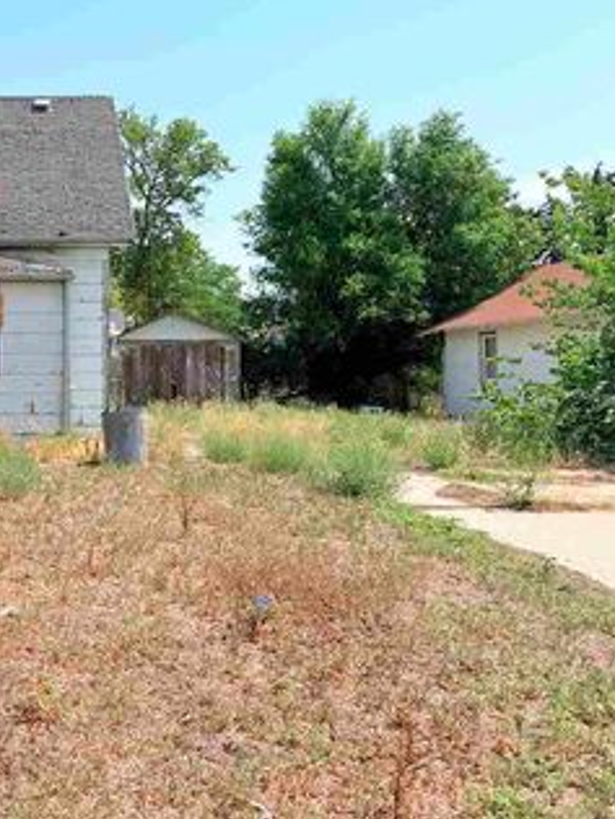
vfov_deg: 48.7
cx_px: 23
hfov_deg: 34.8
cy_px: 336
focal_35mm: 38
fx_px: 900
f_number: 1.78
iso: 80
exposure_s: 1/5319
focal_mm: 6.76
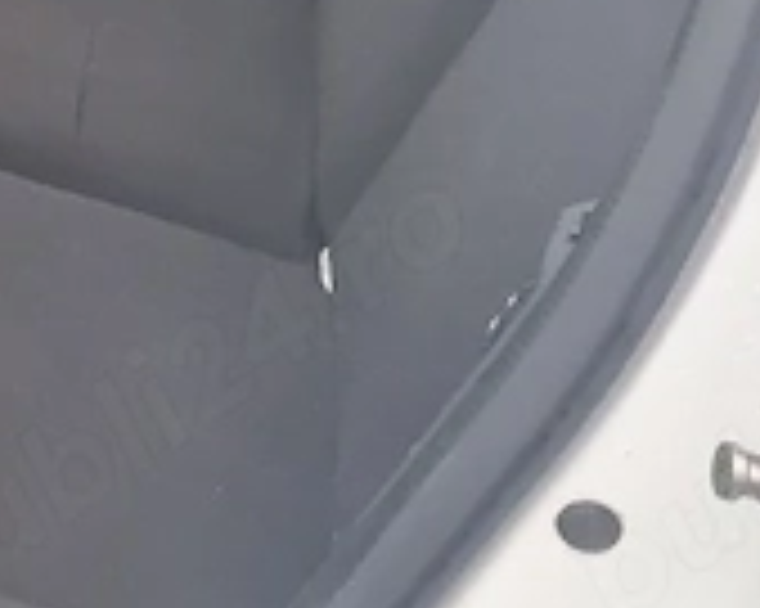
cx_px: -346
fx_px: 2023
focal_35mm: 90
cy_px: -279
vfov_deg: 15.8
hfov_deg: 19.0
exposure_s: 1/50
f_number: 1.8
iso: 200
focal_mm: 5.4
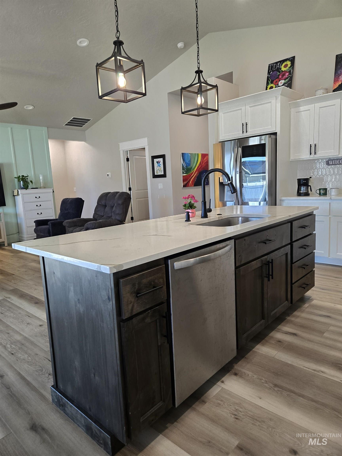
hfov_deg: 58.9
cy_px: 228
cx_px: 171
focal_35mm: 23
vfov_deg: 73.9
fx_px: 303
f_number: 1.8
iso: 200
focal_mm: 5.4
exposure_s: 1/120
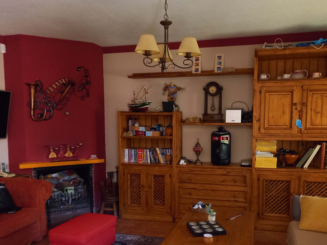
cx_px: 174
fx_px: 312
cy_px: 150
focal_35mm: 33
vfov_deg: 42.7
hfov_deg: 55.3
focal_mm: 4.6
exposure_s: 1/16.7
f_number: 2
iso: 800
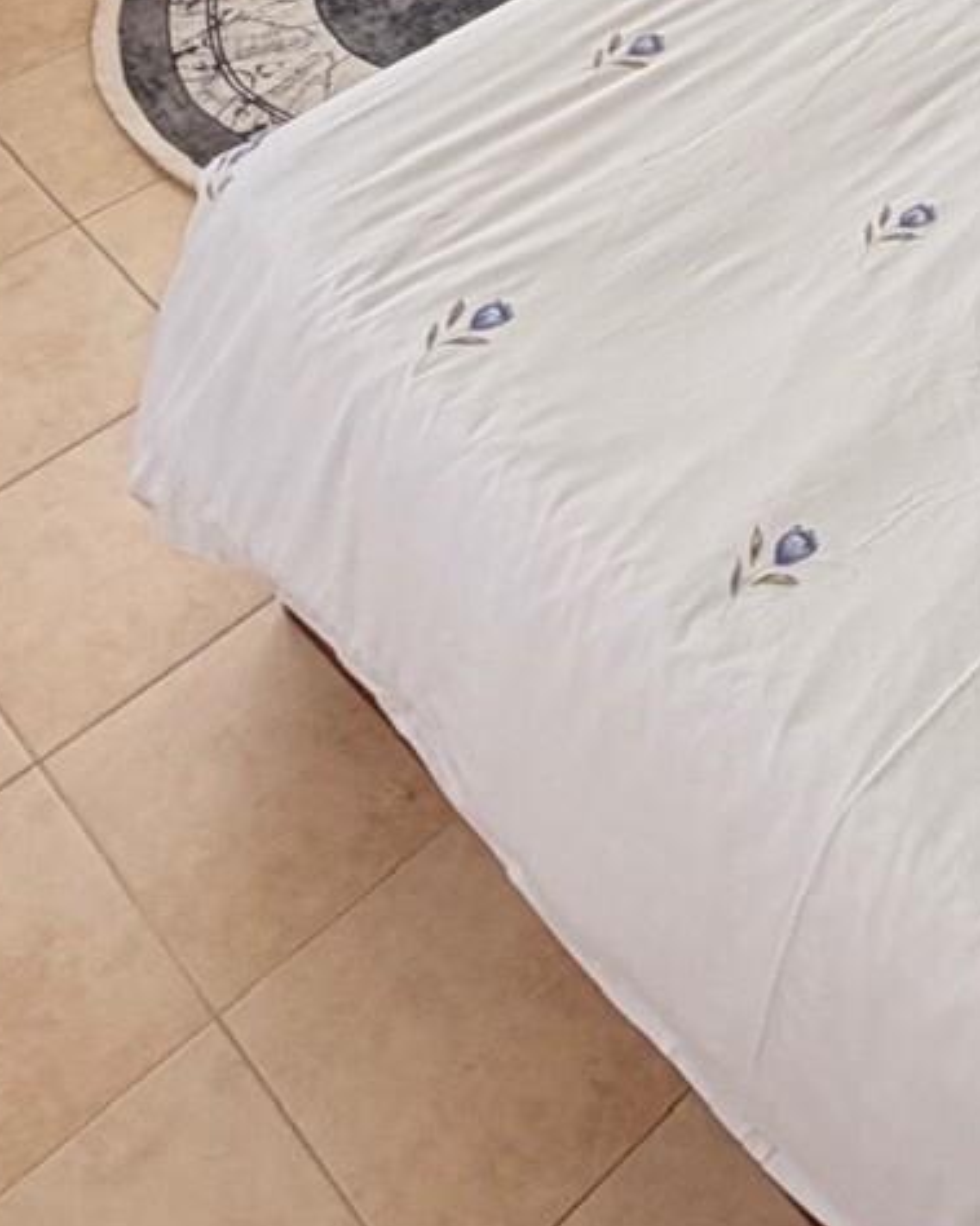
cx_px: 1161
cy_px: -574
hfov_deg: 23.6
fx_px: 2140
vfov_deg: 25.0
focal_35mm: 59
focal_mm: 2.22
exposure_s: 1/121
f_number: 2.2
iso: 100
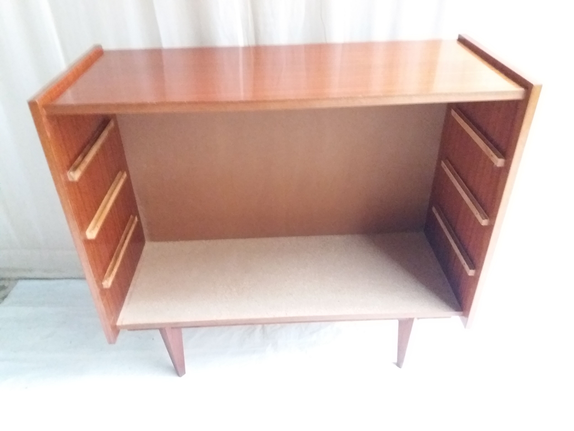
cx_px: 287
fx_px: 464
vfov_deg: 49.7
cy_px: 216
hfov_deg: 63.4
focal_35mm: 28
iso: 1000
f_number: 1.9
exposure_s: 1/17
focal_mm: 3.7
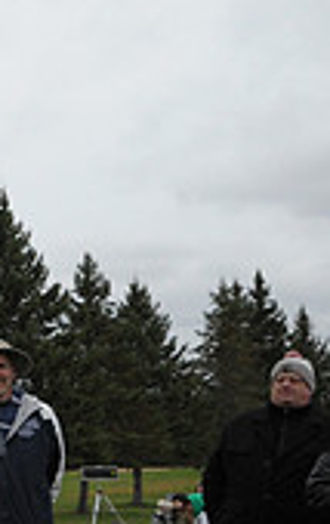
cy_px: 361
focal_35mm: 104
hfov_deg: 10.6
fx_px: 1489
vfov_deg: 19.9
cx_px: -500
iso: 2500
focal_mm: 30
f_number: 7.1
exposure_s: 1/1000
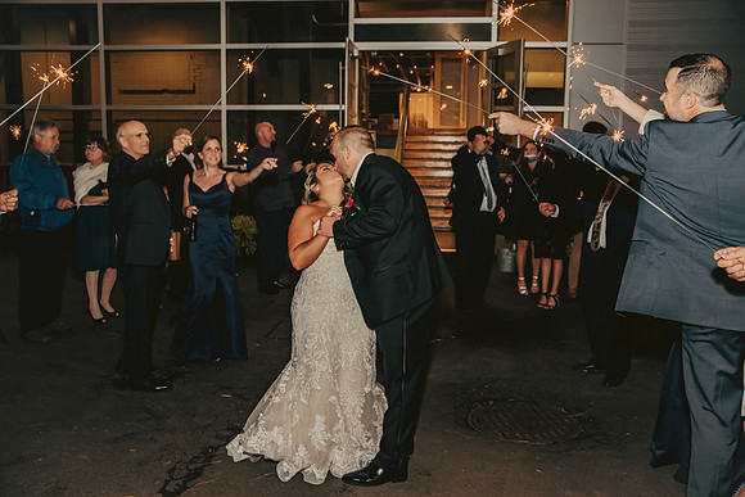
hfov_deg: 55.8
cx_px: 372
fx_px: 704
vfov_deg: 38.9
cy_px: 248
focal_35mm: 34
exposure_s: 1/125
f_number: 4
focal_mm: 34
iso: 1250
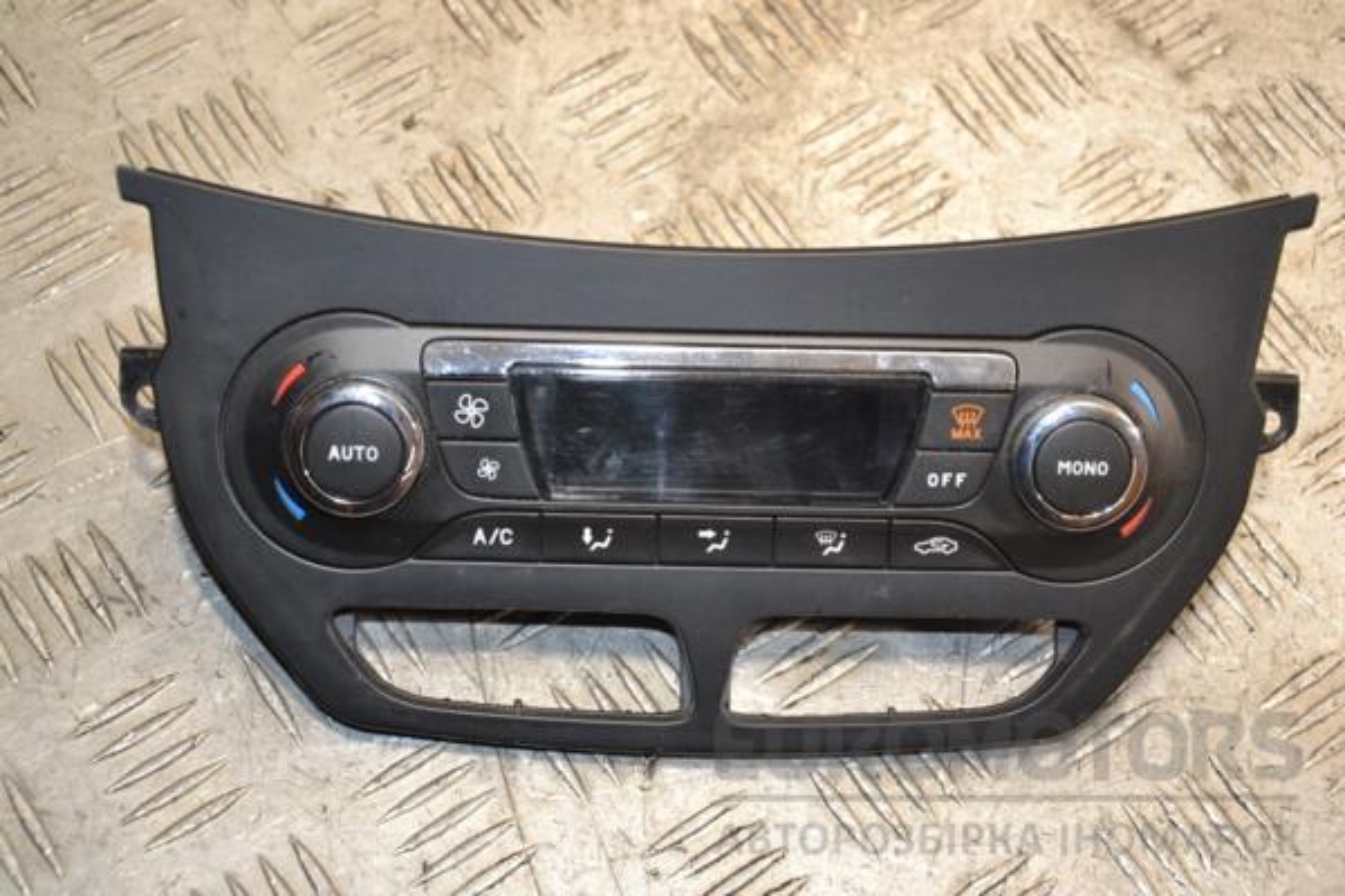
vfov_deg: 18.9
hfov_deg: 28.1
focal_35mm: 72
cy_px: 448
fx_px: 2690
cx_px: 672
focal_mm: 48
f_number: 4.8
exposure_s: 1/200
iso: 800
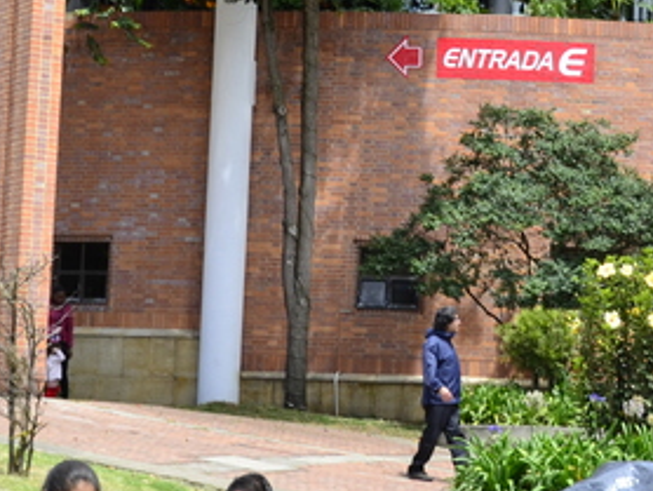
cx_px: 554
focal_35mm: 121
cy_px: 235
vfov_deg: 12.3
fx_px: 2285
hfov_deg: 16.1
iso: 320
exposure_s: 1/250
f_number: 8
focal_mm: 26
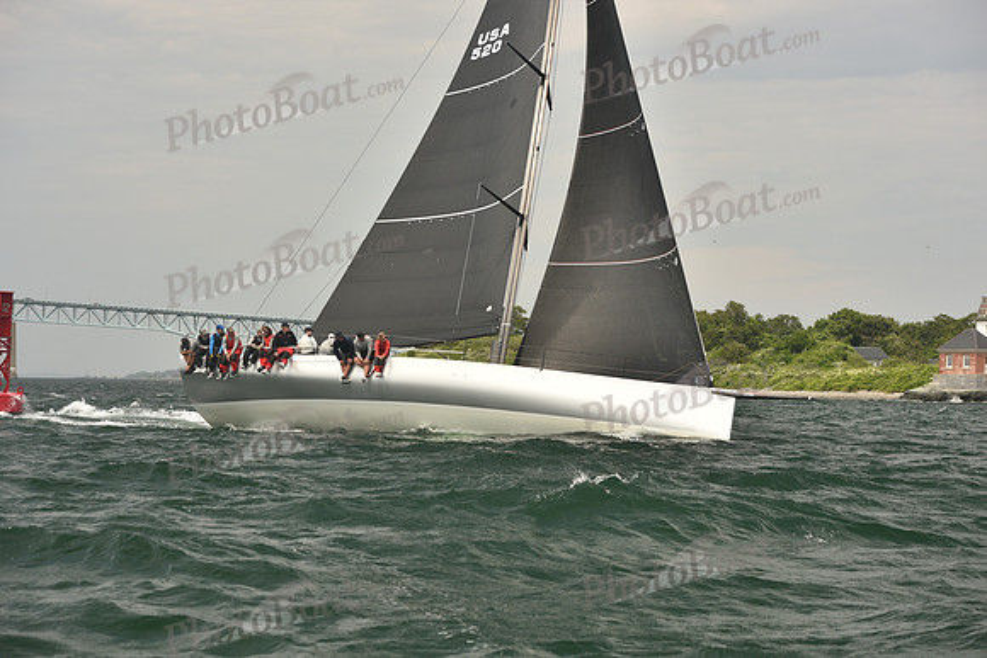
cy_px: 329
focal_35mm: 75
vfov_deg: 18.2
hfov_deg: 27.0
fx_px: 2057
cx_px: 494
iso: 250
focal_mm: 75
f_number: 6.3
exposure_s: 1/640
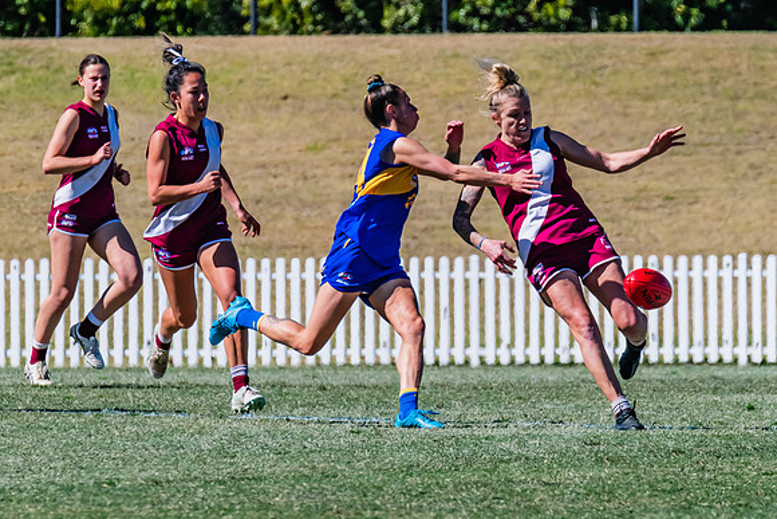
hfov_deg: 2.8
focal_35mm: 747
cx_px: 556
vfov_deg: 1.8
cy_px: 278
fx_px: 16120
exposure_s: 1/1600
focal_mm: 420
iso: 800
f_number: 13
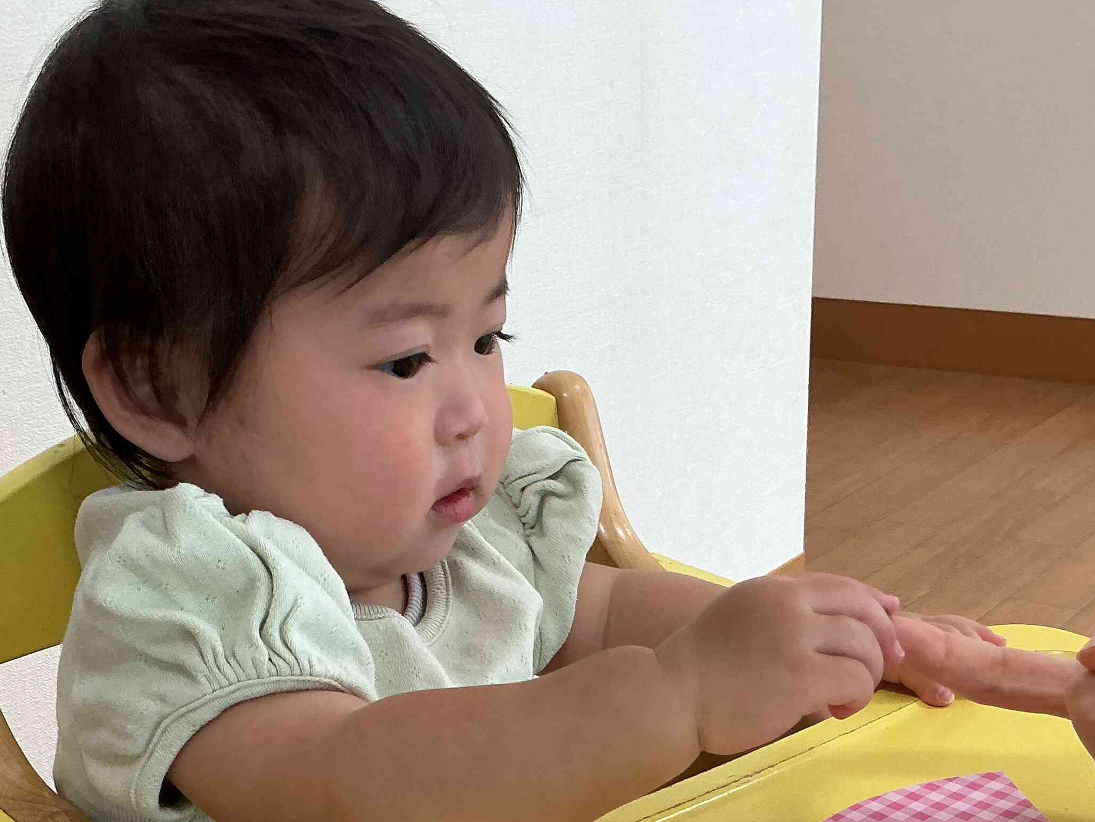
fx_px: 1803
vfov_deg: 24.9
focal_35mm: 57
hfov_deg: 33.8
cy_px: 731
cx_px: 495
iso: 50
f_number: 1.8
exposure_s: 1/120
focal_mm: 3
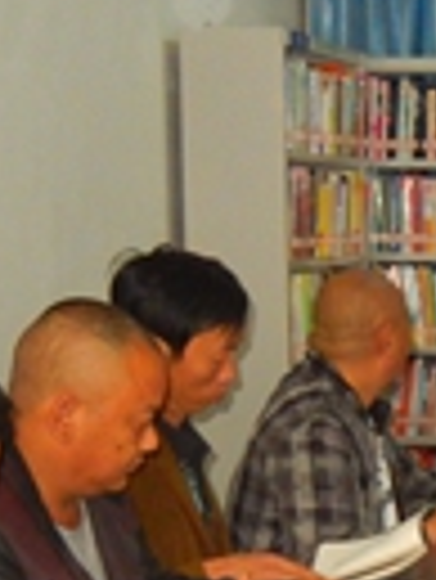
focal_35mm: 139
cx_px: 805
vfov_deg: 14.1
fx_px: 2330
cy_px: 519
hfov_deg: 10.1
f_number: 4
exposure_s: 1/30
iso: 560
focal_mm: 6.5
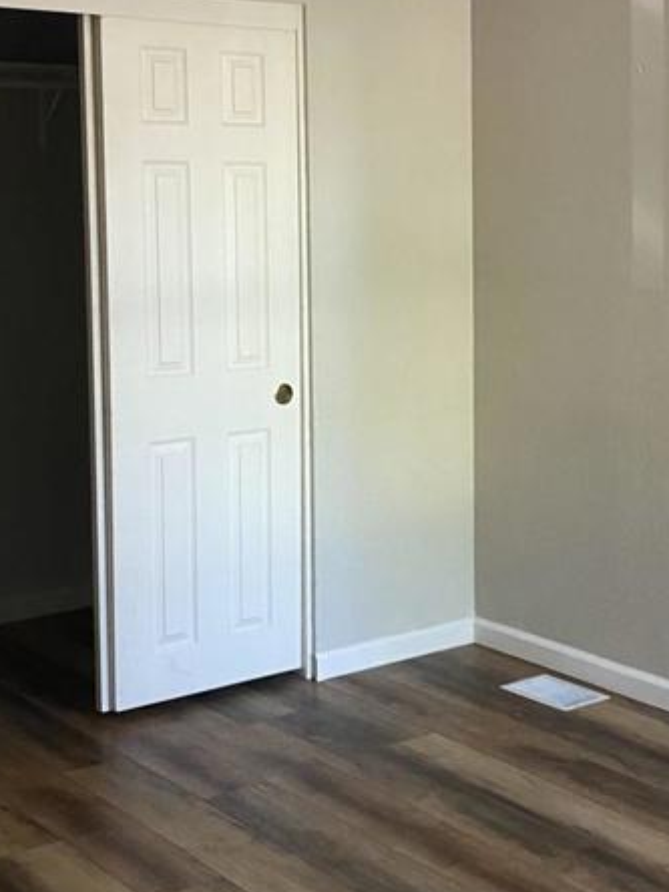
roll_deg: -1.6
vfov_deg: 32.1
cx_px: 492
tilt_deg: -3.4
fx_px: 1546
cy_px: 362
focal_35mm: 60
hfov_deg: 24.2
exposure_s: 1/60
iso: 400
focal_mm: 4.25
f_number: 1.8
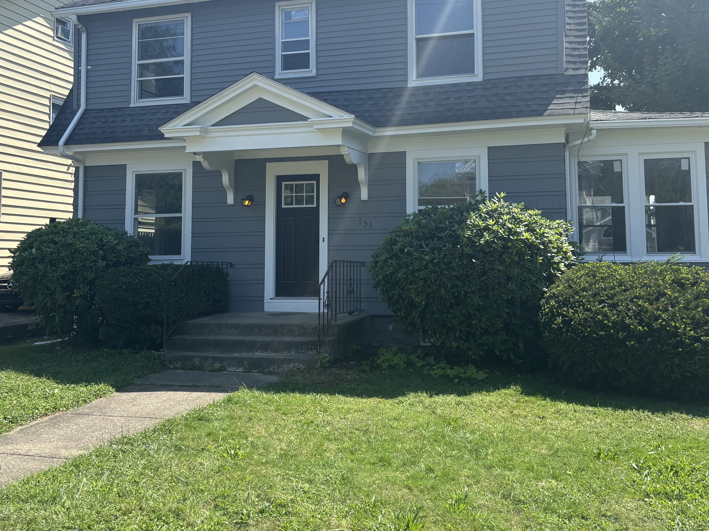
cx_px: 379
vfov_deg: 39.3
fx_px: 737
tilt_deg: +4.5
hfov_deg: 51.3
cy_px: 187
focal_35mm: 36
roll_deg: +0.3
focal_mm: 5.96
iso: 50
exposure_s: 1/2024
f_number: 1.6
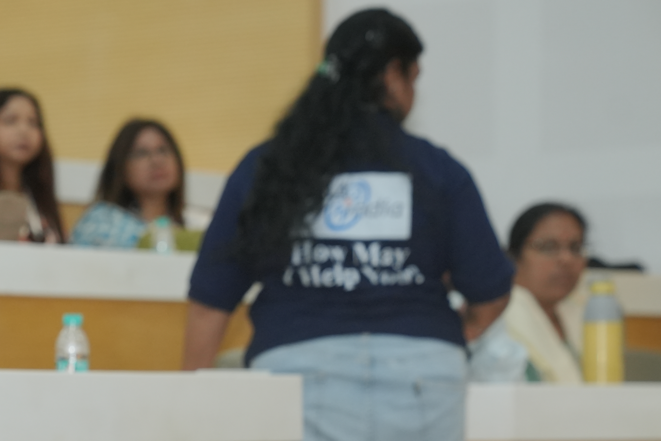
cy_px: 436
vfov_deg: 8.2
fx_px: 3066
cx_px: -108
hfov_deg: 12.1
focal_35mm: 167
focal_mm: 69
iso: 1250
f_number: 4
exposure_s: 1/200
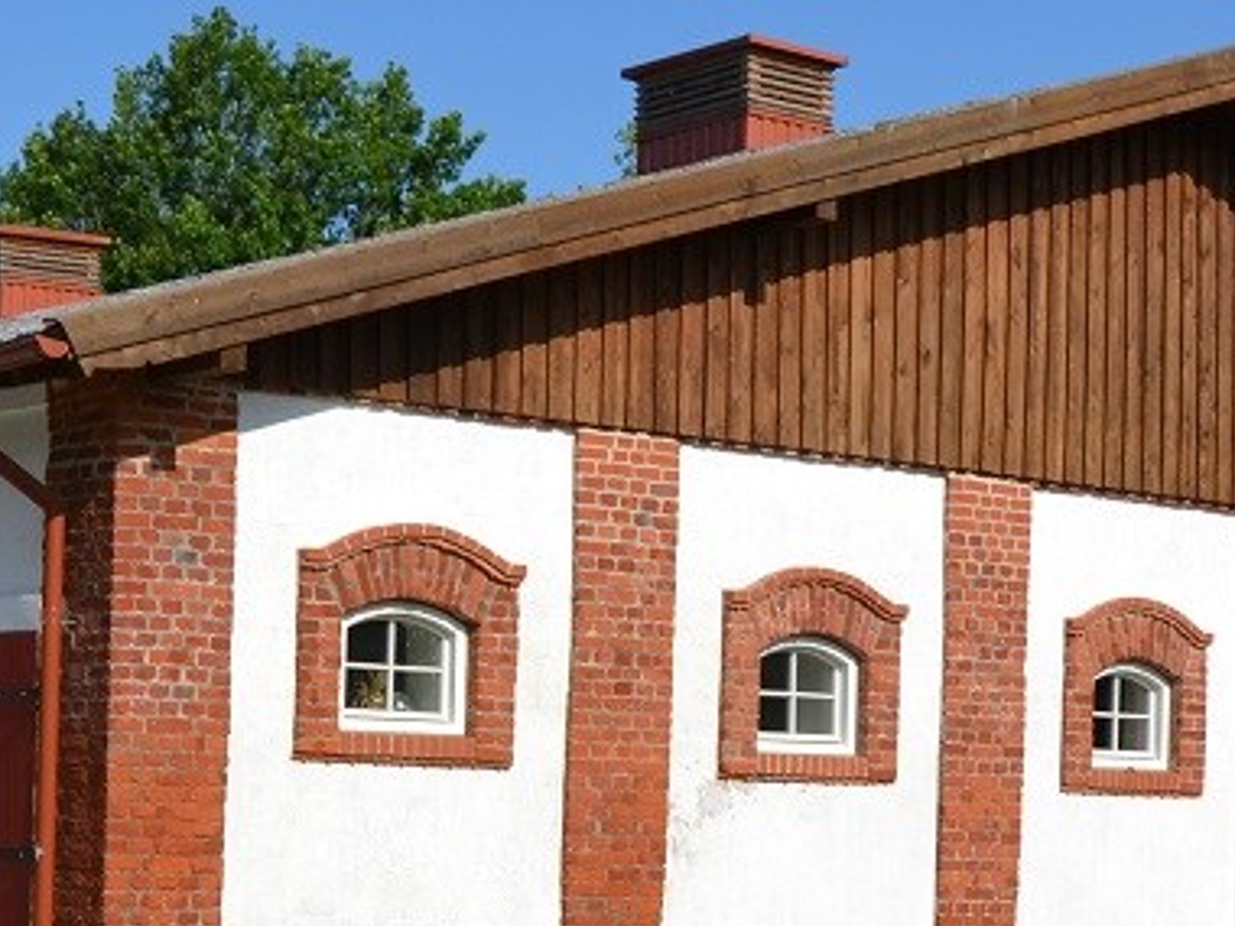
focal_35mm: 82
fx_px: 2926
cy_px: 728
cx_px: 439
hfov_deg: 23.8
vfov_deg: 17.9
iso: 100
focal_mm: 18
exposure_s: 1/250
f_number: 8
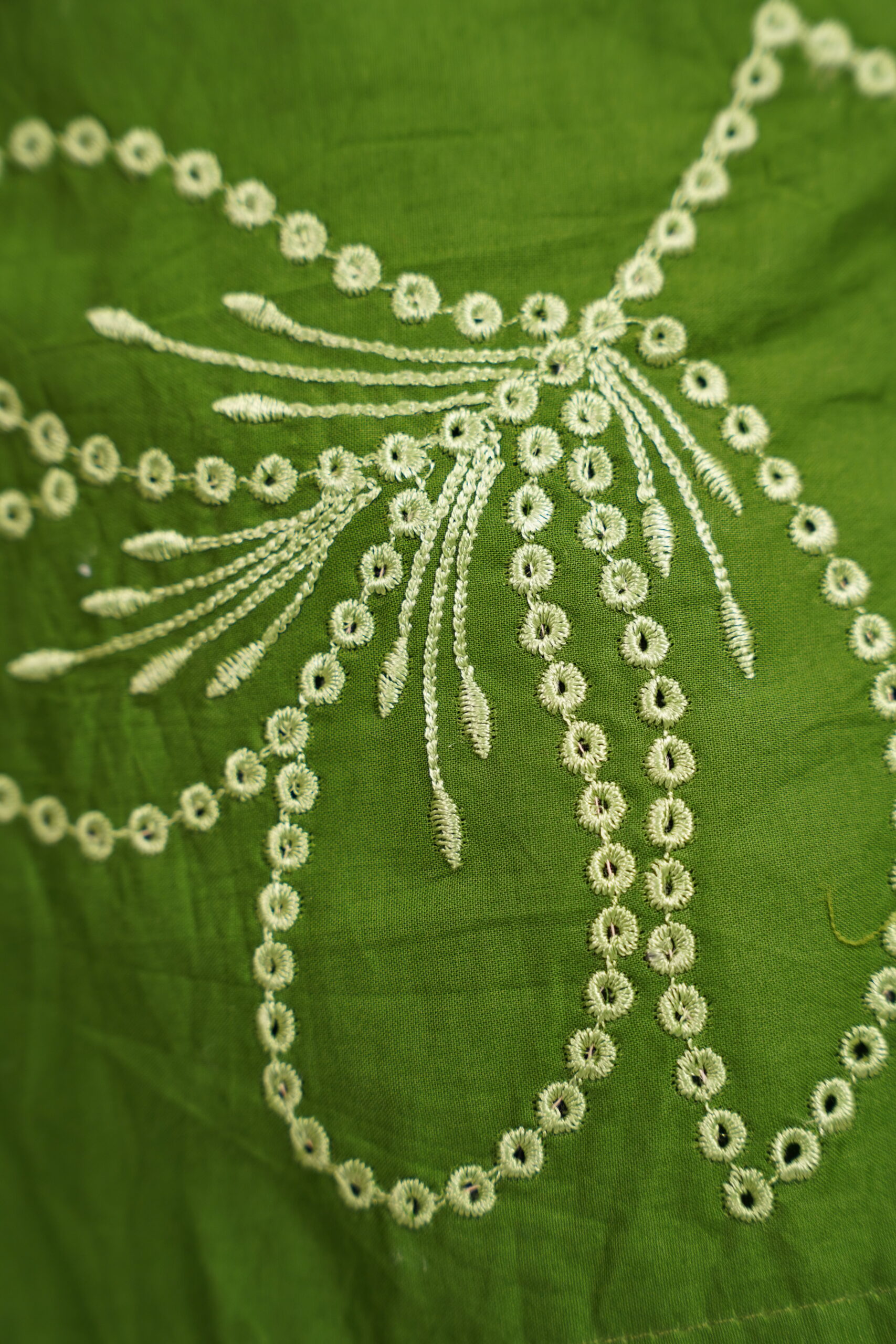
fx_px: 2505
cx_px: 448
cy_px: 672
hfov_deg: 20.3
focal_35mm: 67
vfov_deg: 30.0
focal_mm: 67.1
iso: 640
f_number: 5
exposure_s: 1/50
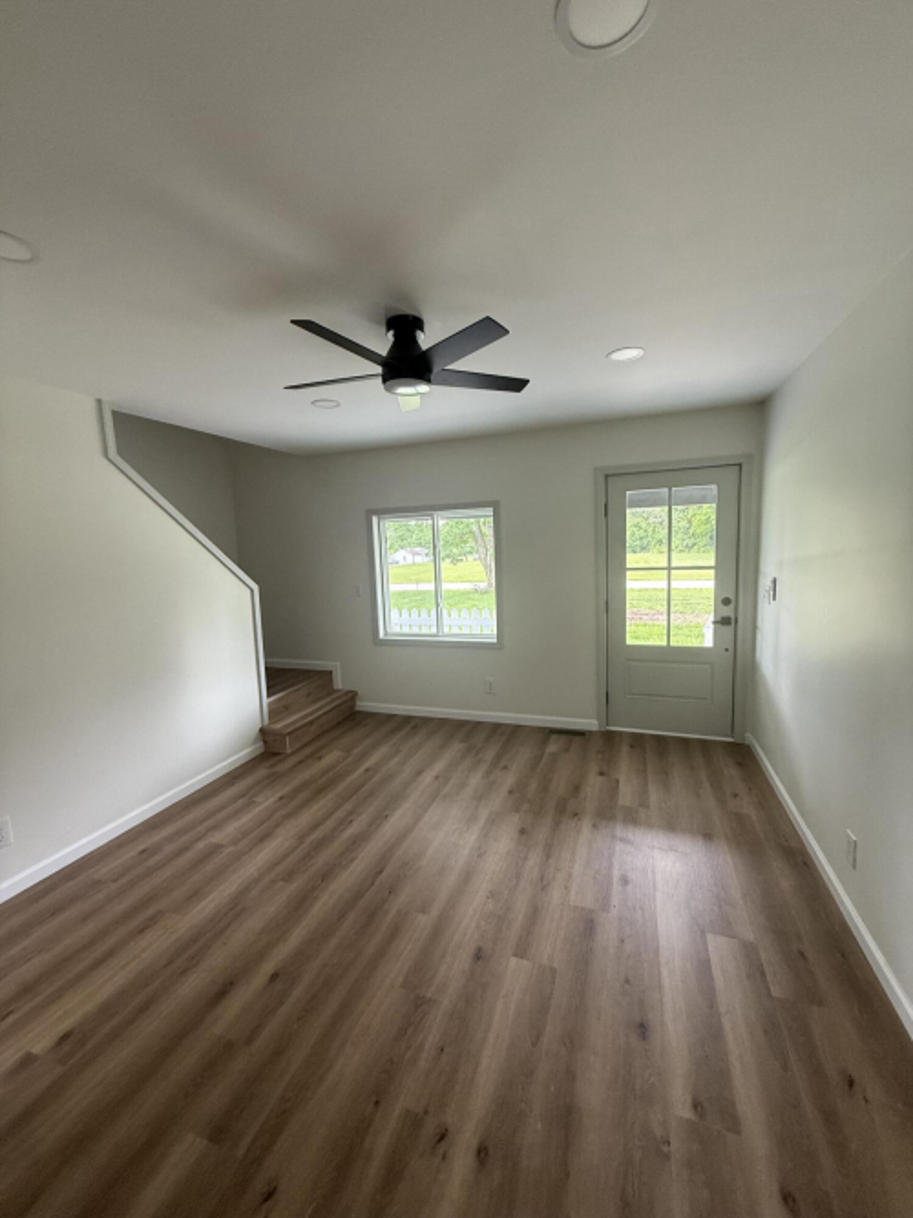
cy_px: 609
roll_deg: +1.9
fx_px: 492
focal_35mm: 14
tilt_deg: -7.1
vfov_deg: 102.1
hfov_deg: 85.7
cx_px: 456
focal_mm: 2.22
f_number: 2.2
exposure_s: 1/99
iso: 250
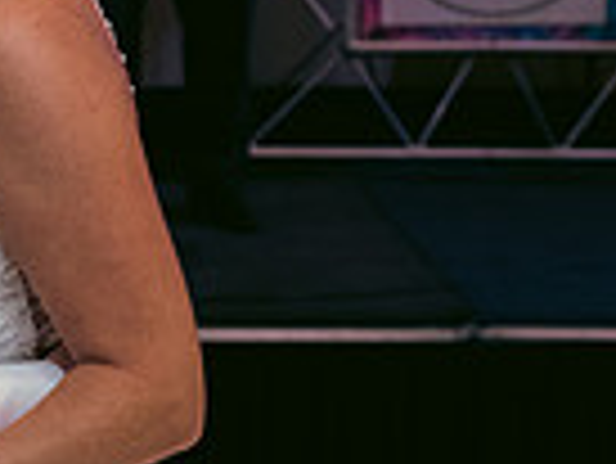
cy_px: -25
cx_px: -94
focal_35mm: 142
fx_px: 2529
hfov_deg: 13.6
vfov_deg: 10.4
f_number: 3.5
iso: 800
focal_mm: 35
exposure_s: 1/160
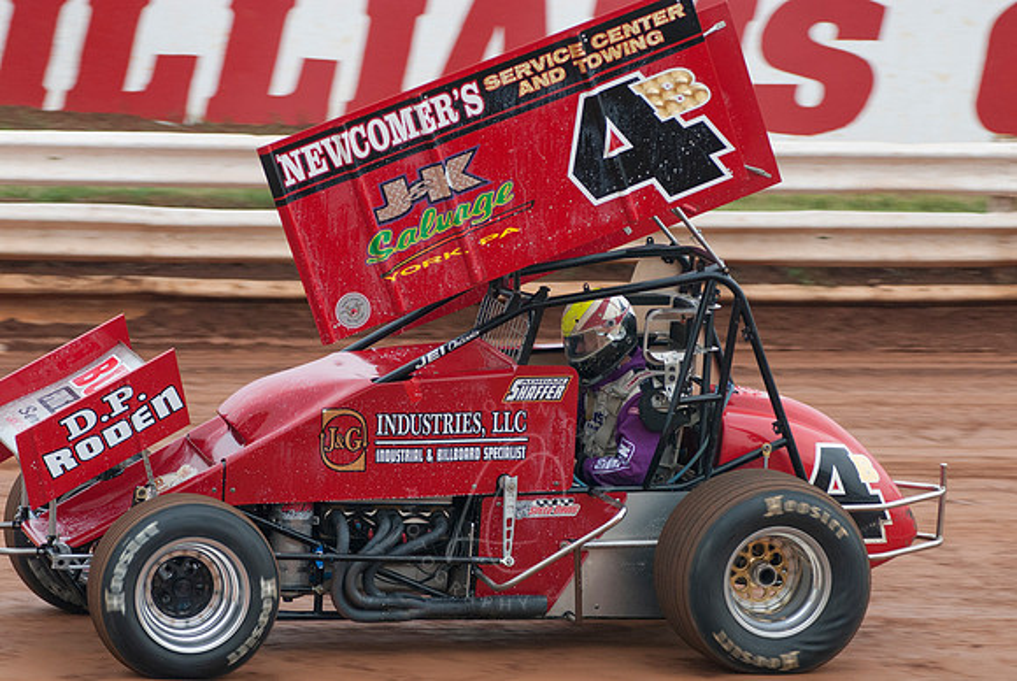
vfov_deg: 7.3
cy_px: 340
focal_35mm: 188
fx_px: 5302
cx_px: 508
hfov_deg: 11.0
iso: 400
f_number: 4
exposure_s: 1/320
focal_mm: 125
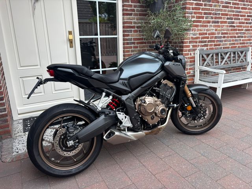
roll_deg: +1.3
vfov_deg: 53.1
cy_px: 94
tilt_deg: -16.7
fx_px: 189
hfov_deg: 67.3
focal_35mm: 26
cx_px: 126
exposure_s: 1/488
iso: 50
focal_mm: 5.96
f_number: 1.6
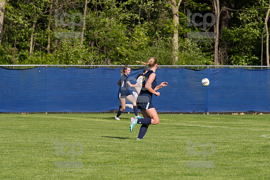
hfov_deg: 6.9
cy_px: 90
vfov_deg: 4.6
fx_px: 2249
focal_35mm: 300
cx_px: 135
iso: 250
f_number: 5.6
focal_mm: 200
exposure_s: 1/1600
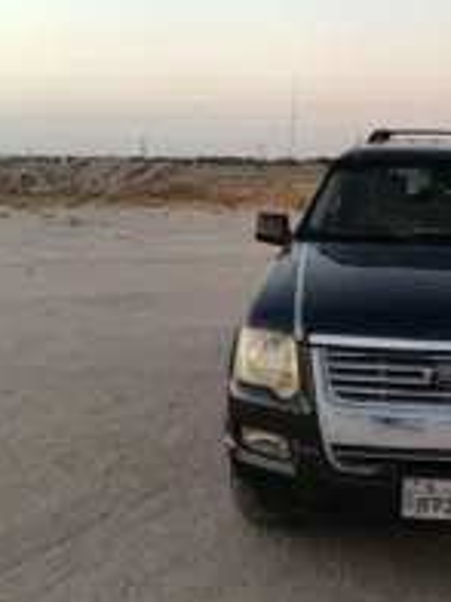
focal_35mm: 49
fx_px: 851
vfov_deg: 38.9
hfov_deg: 28.2
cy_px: 267
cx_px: 433
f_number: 1.88
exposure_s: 1/101
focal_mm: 5.59
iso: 202
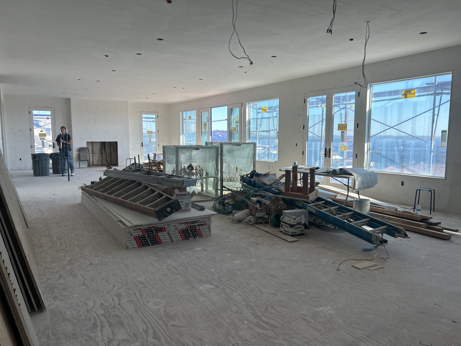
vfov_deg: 53.1
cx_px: 230
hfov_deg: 67.3
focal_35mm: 26
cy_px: 173
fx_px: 346
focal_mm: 5.7
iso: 50
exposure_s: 1/539
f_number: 1.5
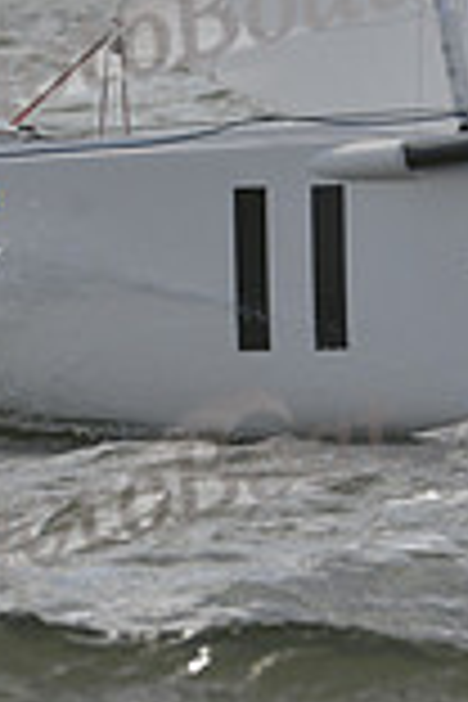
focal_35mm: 743
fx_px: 14487
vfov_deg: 2.8
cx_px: -342
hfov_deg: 1.8
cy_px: -146
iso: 400
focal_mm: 200
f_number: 7.1
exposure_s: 1/2000
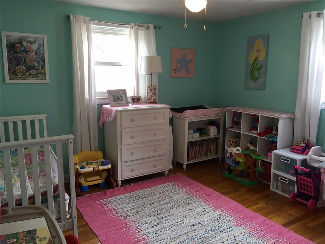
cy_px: 122
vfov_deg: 48.2
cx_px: 162
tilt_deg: -9.1
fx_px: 272
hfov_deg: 61.7
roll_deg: -1.4
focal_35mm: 29
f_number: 2.2
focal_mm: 4.15
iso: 40
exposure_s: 1/30
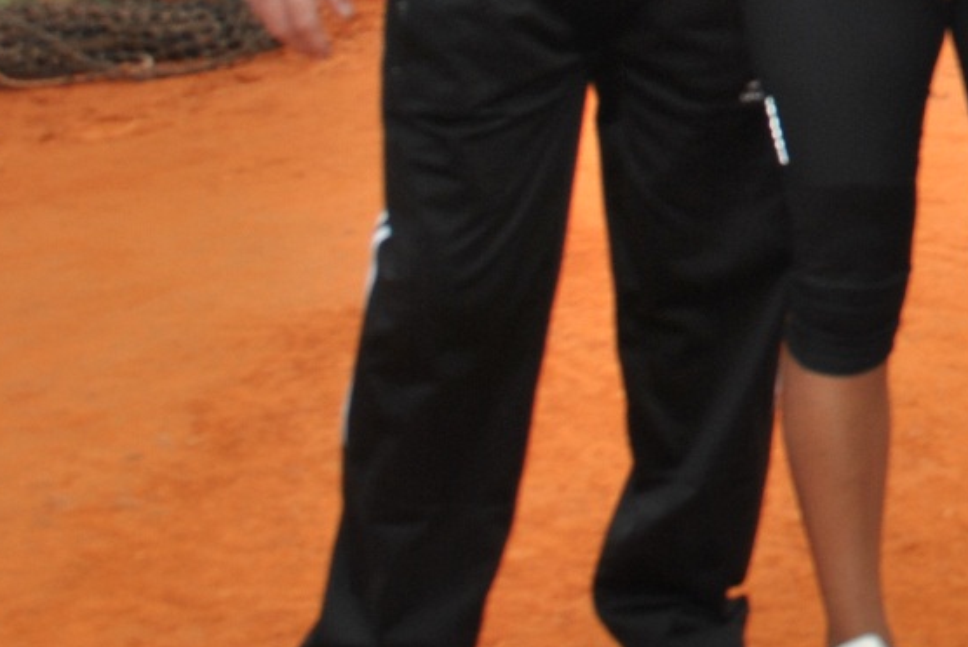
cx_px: 1746
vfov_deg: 11.4
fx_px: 3095
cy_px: -388
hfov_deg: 15.3
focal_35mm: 115
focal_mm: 20
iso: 100
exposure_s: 1/200
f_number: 8
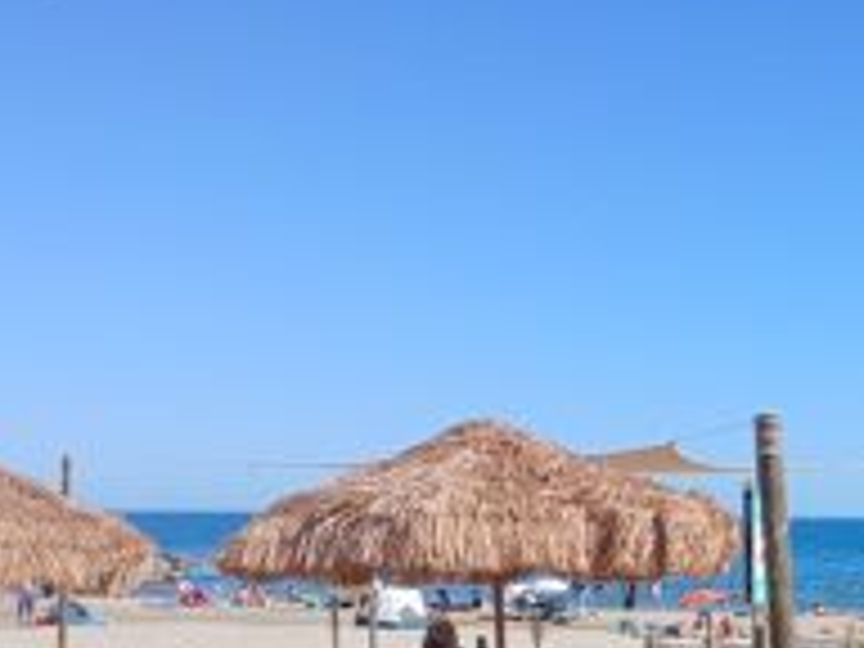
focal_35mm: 65
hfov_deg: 28.3
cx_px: 824
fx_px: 1622
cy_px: 783
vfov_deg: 21.0
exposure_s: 1/545
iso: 20
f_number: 1.8
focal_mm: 3.98
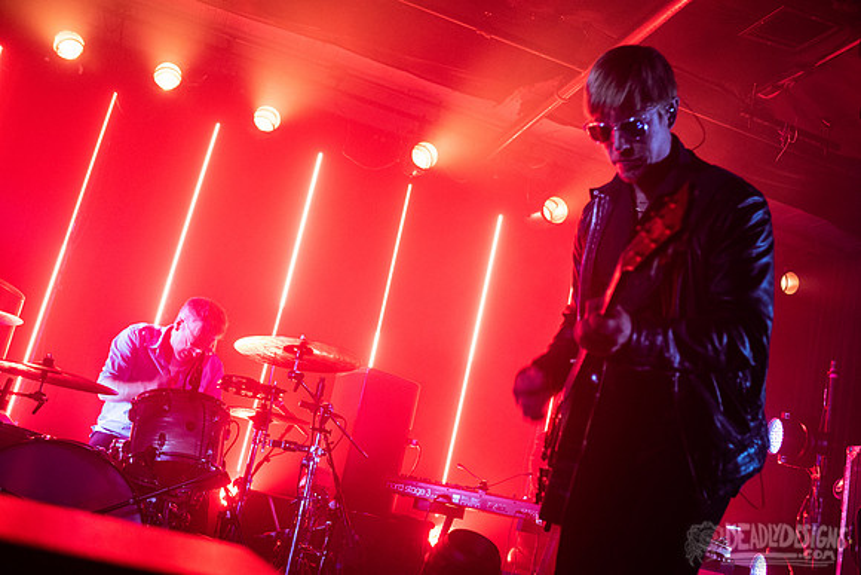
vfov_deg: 35.2
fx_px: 906
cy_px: 264
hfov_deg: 50.8
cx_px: 430
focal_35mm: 38
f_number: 3.2
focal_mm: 35
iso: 3200
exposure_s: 1/80
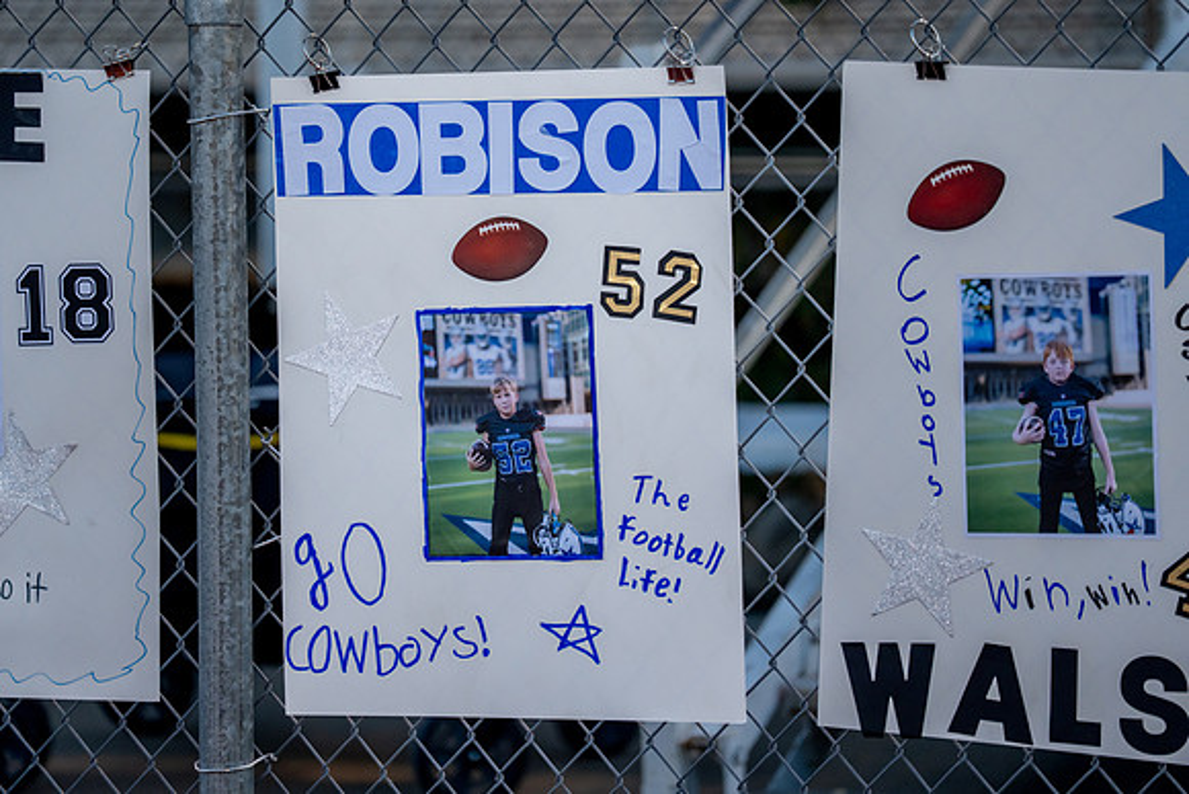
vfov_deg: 6.9
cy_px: 367
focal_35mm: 198
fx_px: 6554
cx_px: 507
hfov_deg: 10.4
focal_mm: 173
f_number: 2.8
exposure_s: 1/1250
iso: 1000
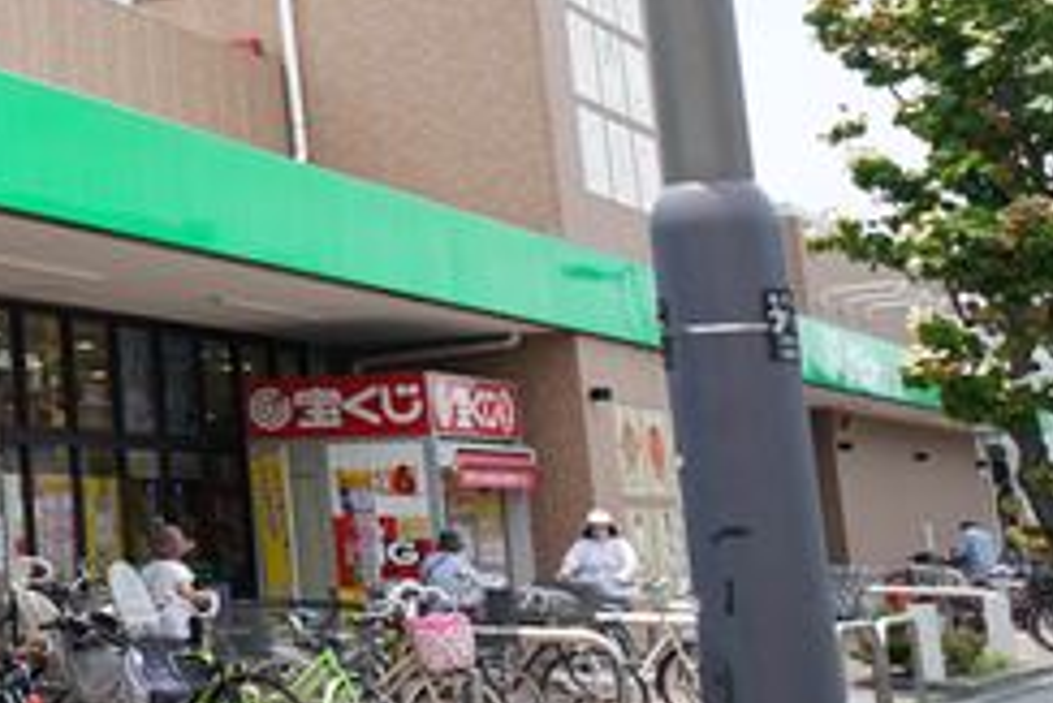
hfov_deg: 21.8
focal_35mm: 72
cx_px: -647
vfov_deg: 18.7
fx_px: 2107
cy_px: 78
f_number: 4
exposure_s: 1/400
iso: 100
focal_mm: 15
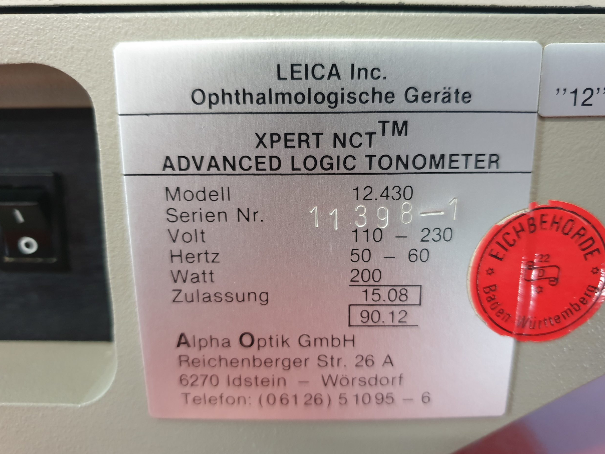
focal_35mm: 27
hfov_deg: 65.3
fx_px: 472
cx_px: 309
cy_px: 224
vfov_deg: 51.4
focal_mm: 4.3
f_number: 1.5
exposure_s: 1/20
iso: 320
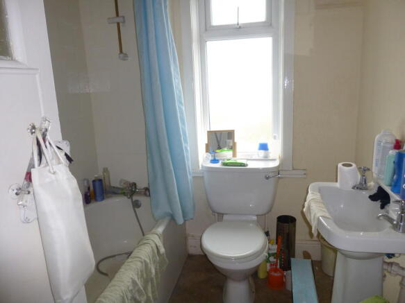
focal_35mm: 25
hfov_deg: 69.4
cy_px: 152
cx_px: 202
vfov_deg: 54.9
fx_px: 292
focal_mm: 4.5
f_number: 3.1
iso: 200
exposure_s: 1/60
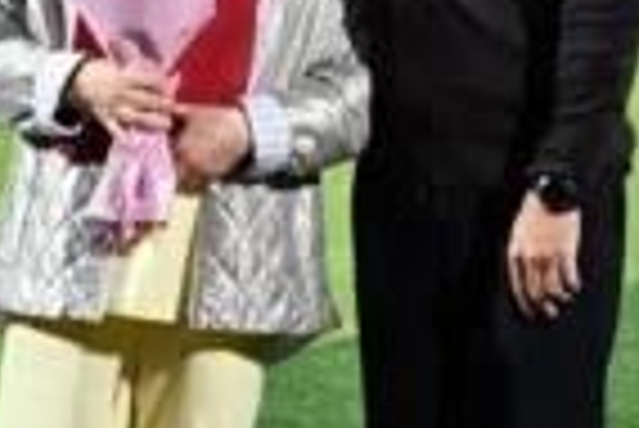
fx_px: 7498
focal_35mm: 422
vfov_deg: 3.3
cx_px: 252
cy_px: -43
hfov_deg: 4.9
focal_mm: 100
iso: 1250
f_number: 5.6
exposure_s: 1/50
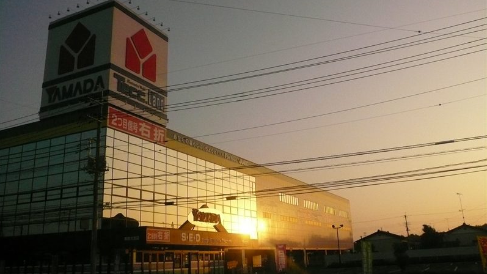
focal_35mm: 35
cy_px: 120
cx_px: 243
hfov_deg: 56.6
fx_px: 452
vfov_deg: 33.7
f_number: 9
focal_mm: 5.2
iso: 400
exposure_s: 1/640
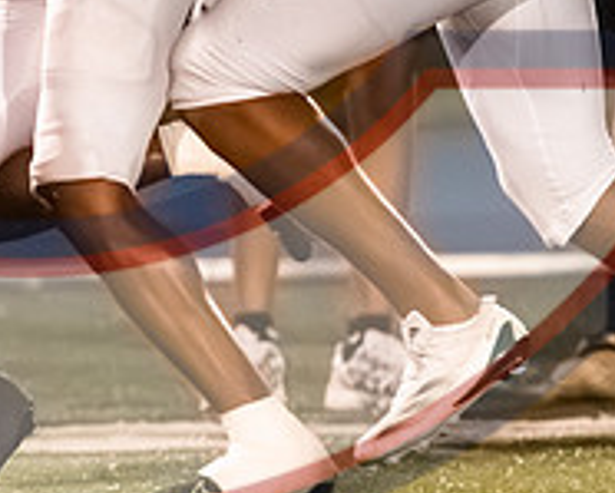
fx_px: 35403
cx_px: -581
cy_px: -13
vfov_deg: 0.8
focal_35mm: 1944
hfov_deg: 1.0
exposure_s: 1/1600
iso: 25600
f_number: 4.5
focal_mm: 400
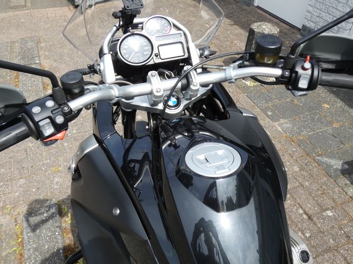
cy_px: 132
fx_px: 316
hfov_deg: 58.4
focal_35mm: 31
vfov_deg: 45.4
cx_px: 176
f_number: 3.3
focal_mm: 5.5
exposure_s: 1/500
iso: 80
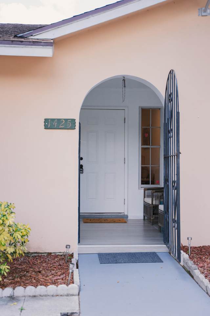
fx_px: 411
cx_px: 105
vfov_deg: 41.9
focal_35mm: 47
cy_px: 158
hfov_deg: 28.6
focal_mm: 47
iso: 250
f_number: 2.8
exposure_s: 1/640
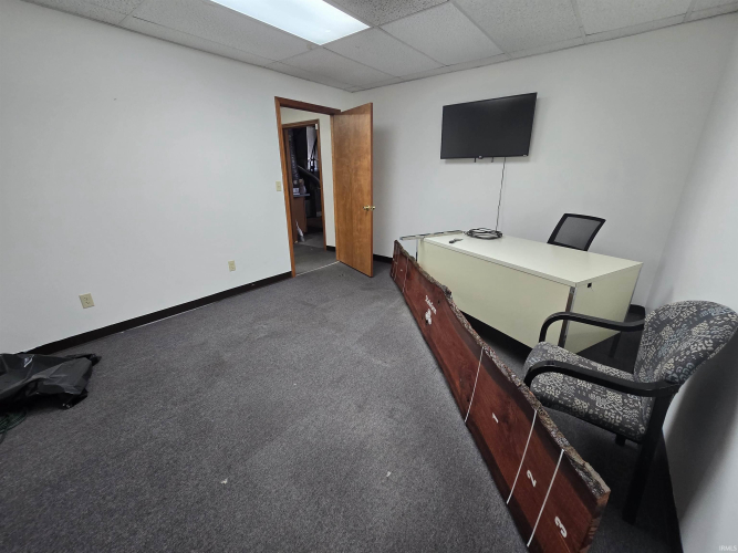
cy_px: 276
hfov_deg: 106.2
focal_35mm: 13
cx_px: 369
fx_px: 277
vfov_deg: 89.9
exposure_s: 1/56
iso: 160
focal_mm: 2.2
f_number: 2.2
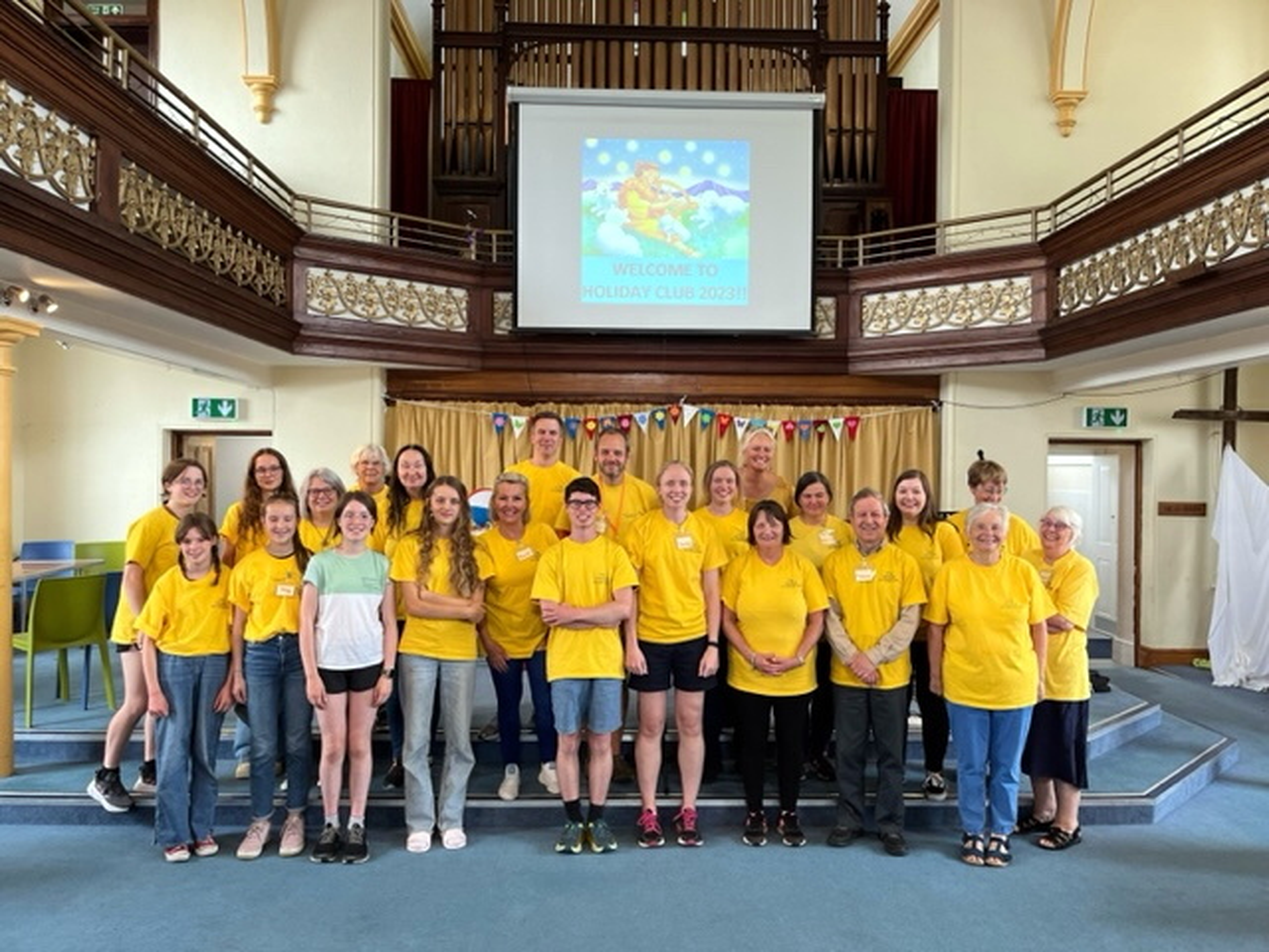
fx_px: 953
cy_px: 476
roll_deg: -0.1
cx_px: 634
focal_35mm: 26
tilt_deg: -0.2
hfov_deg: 67.3
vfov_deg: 53.1
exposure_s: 1/100
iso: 125
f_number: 1.6
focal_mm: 5.1
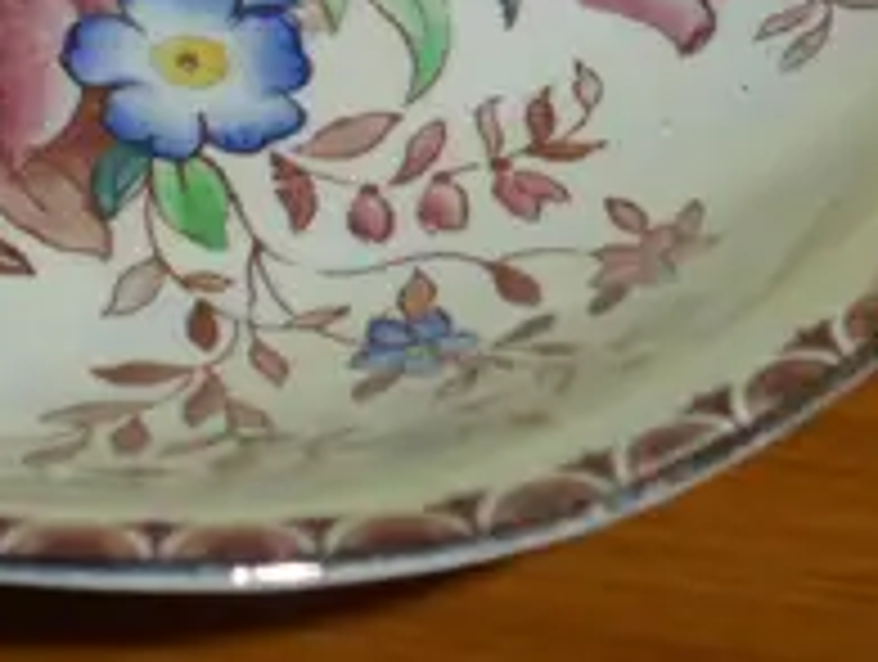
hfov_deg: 8.2
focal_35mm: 241
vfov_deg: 6.1
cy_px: -419
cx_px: 45
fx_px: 6124
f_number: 5.1
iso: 250
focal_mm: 23
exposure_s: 1/60
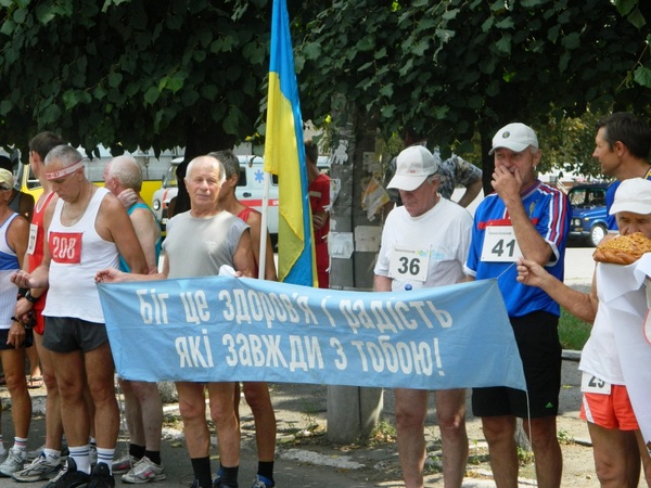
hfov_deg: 19.1
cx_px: 326
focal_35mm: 103
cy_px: 244
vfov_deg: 14.4
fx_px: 1937
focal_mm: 18.6
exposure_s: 1/500
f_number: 4.5
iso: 160
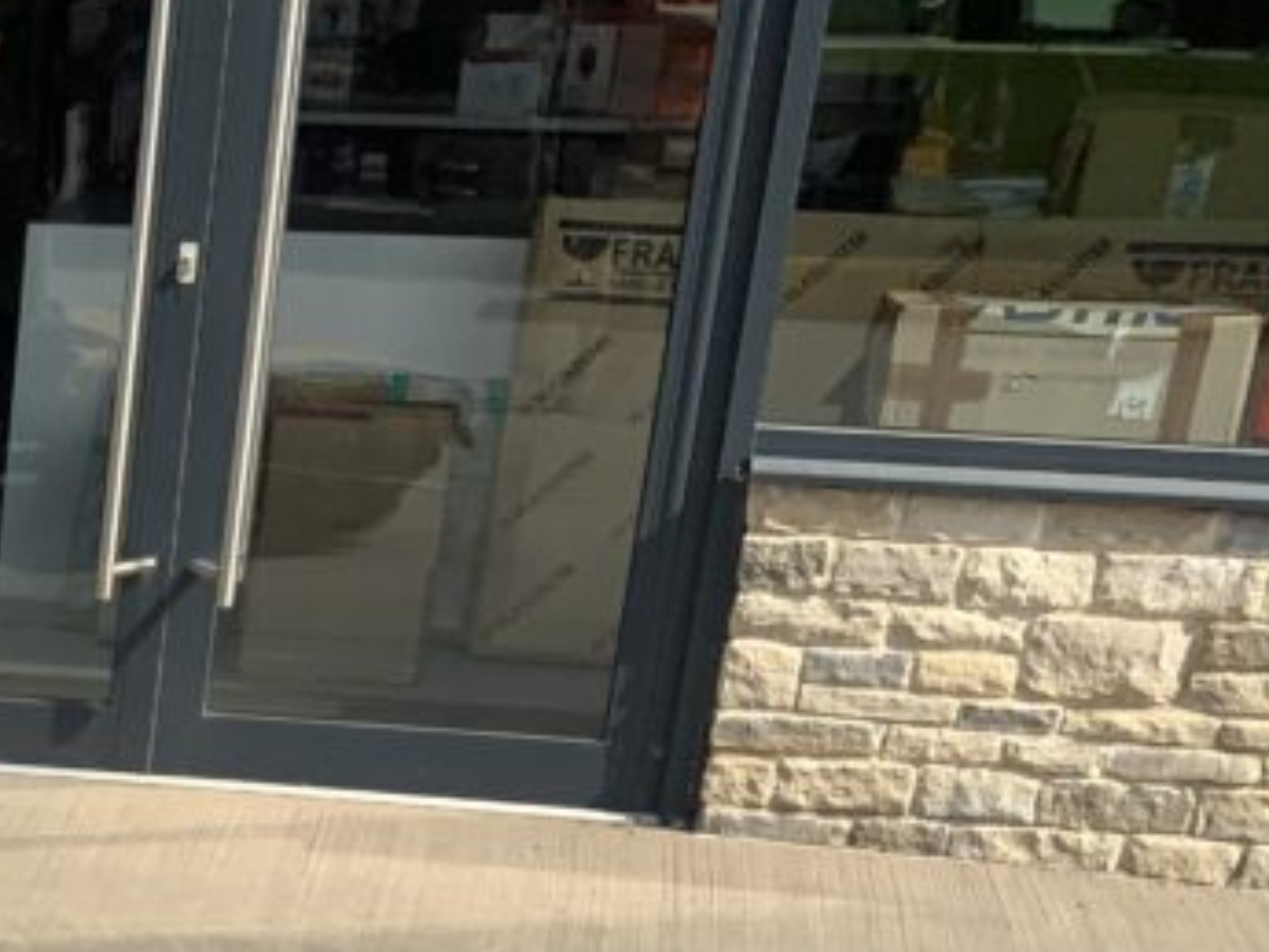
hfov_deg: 20.0
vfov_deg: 15.9
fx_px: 3154
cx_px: -581
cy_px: 1371
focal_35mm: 86
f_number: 1.8
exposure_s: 1/1786
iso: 16
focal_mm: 3
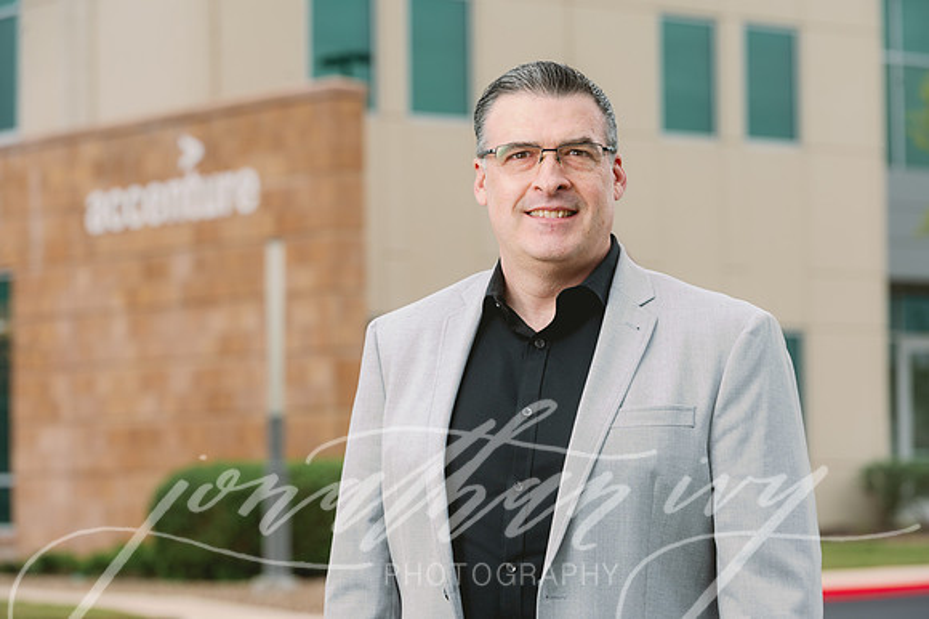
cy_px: 310
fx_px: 3224
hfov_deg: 16.4
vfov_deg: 11.0
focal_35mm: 125
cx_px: 464
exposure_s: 1/200
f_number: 4.5
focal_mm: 125
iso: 100
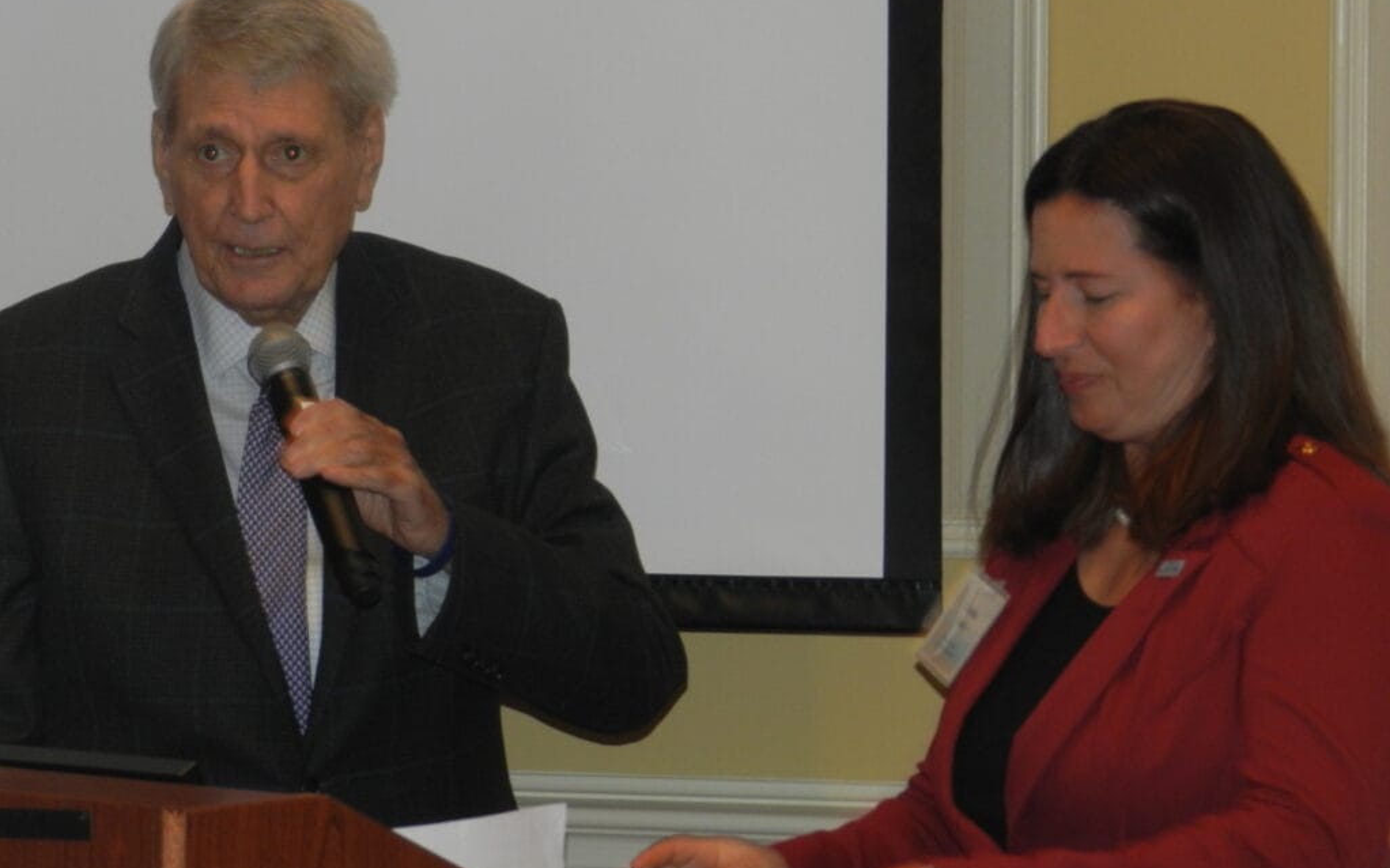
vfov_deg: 7.7
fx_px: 6438
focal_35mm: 170
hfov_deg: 12.3
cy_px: 420
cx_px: 695
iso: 360
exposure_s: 1/40
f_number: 5.3
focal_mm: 28.4
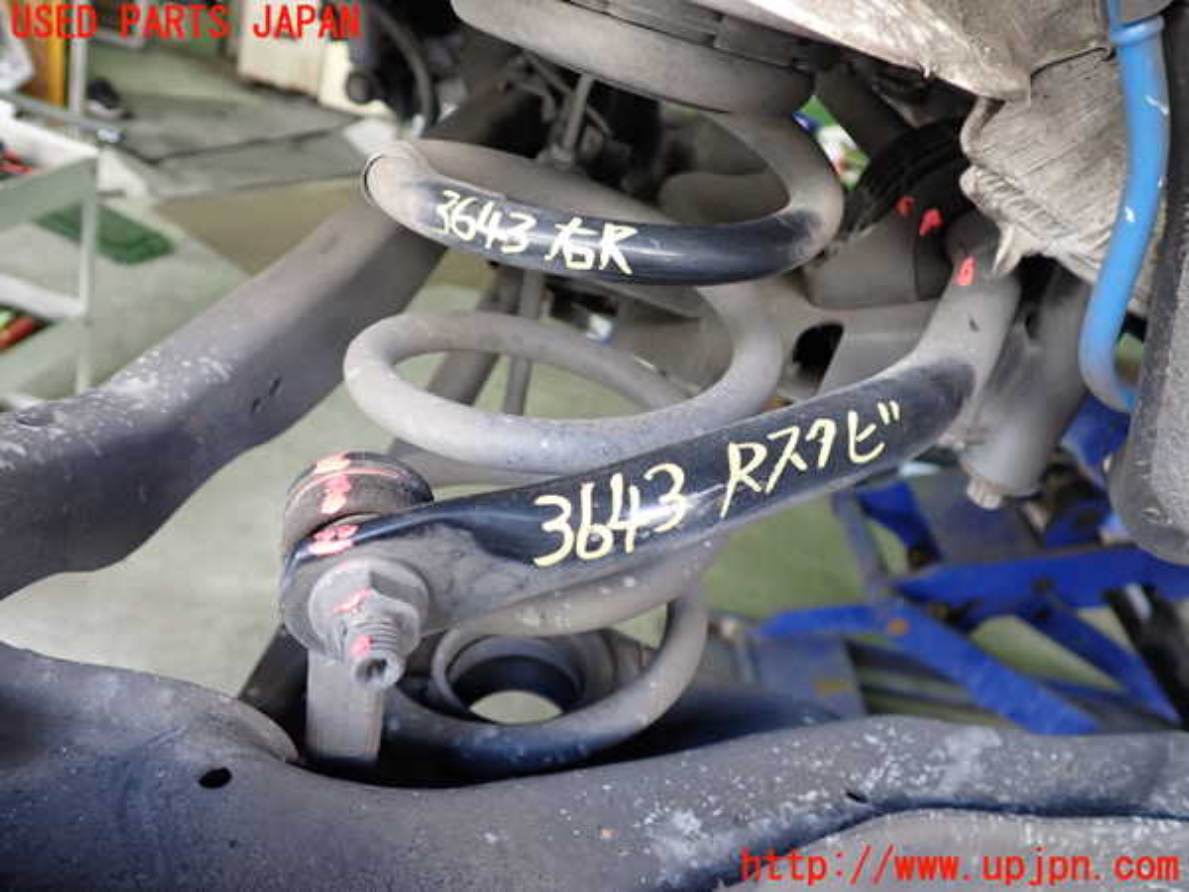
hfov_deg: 60.0
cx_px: 594
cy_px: 446
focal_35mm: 30
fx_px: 1030
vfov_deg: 46.8
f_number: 2.3
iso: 250
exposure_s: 1/30
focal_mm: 5.4
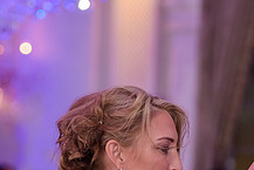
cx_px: 124
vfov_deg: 4.9
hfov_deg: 7.3
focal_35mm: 281
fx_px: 1984
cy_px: 185
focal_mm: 105
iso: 1600
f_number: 3.2
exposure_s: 1/125
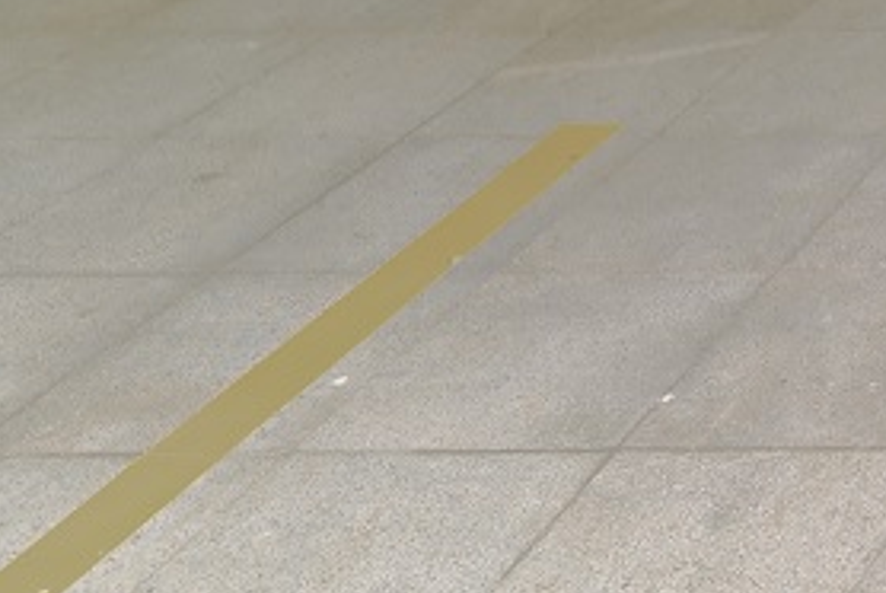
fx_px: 1971
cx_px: 1818
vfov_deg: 12.5
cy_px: -923
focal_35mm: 80
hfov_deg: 17.4
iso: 100
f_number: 2.8
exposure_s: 1/320
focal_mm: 14
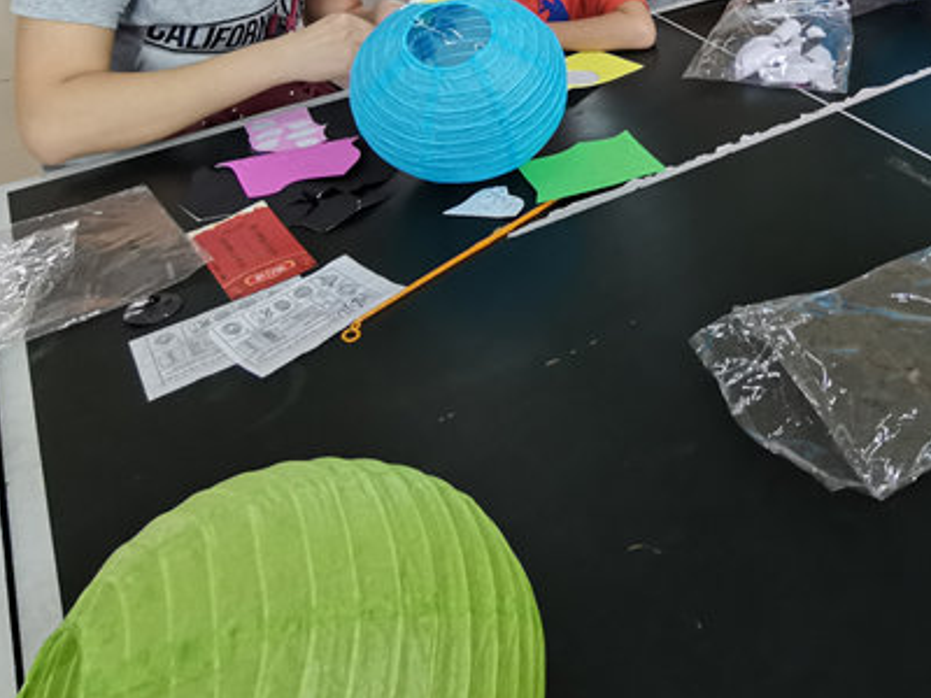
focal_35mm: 34
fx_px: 914
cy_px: 42
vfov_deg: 38.3
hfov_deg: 47.0
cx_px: 884
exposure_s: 1/50
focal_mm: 2.26
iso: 200
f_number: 2.2
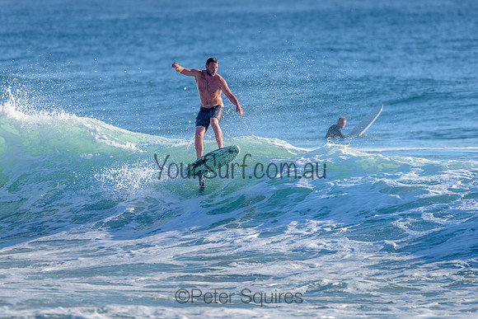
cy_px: 135
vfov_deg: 2.2
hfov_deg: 3.4
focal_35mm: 613
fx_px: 8141
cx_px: 193
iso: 220
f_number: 5.6
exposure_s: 1/2000
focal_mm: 500
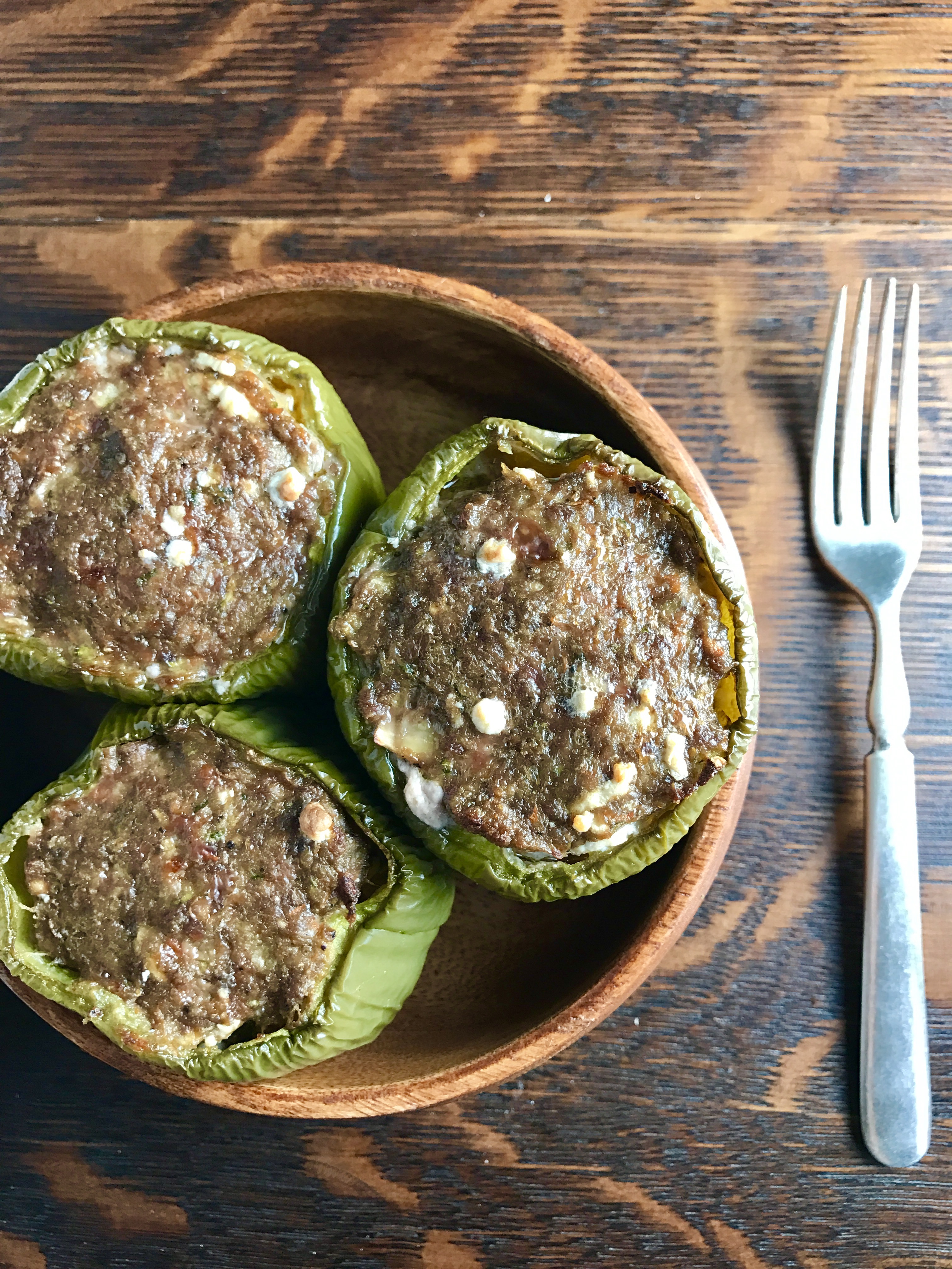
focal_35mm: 28
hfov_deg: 49.7
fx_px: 1027
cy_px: 634
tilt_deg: -83.6
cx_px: 476
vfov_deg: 63.4
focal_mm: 3.99
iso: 32
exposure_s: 1/30
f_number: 1.8
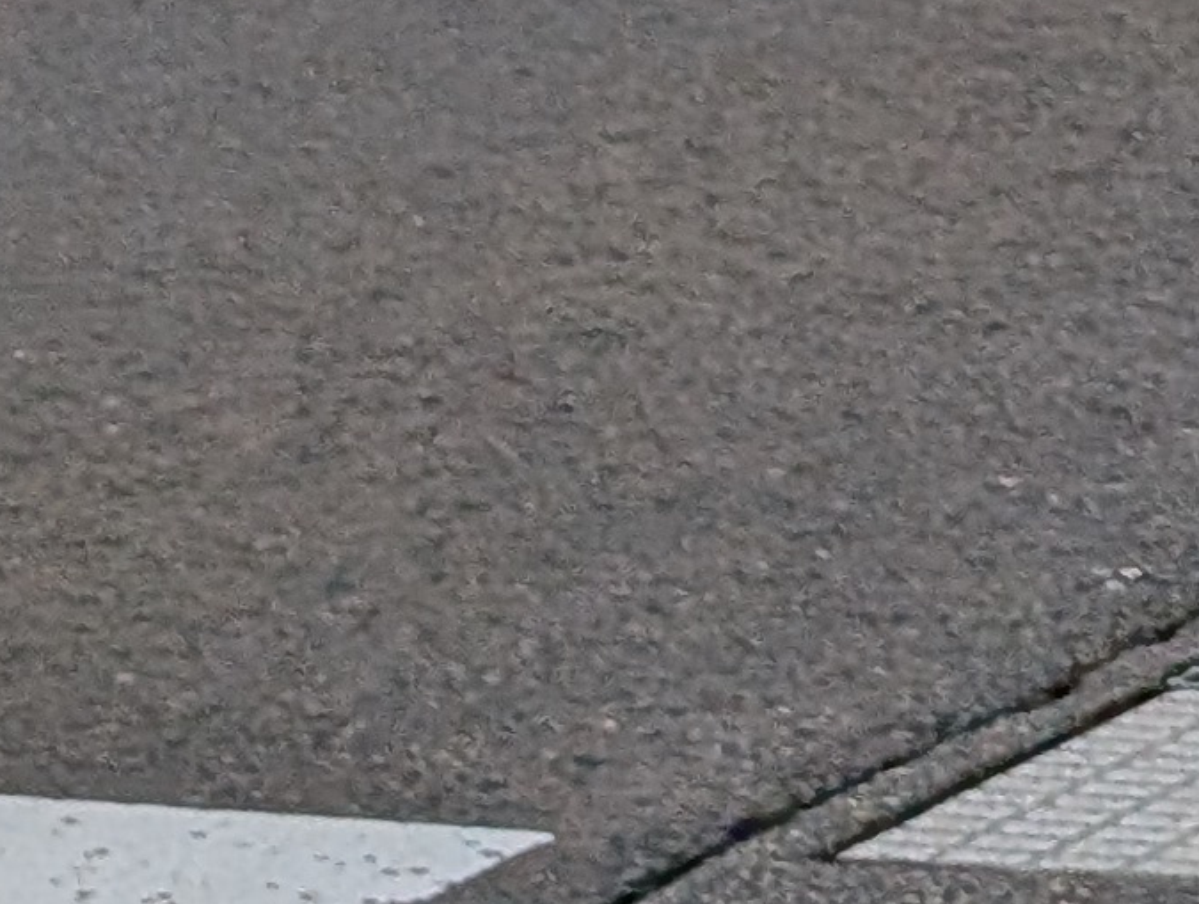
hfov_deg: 6.2
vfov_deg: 4.9
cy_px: -1469
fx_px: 10273
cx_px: 3458
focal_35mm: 296
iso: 19
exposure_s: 1/622
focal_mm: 6.9
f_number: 1.68
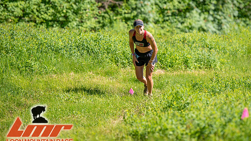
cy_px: 56
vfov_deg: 5.6
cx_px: 148
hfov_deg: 9.9
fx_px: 1451
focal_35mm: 218
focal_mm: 175
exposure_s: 1/640
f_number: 3.5
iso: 100
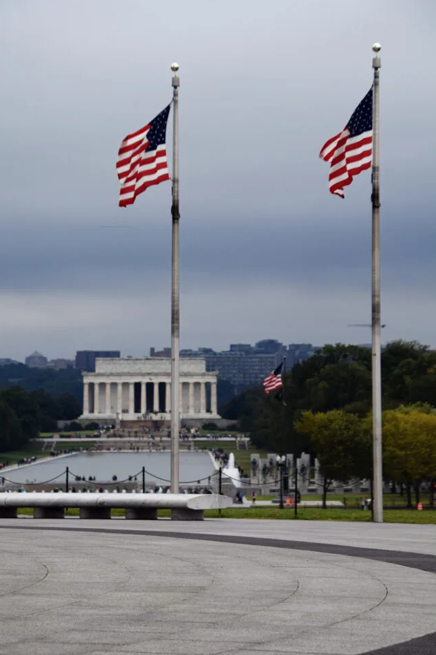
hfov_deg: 8.6
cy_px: 308
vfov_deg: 12.8
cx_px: 214
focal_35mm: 160
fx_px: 2906
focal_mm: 100
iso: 200
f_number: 5.6
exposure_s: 1/500
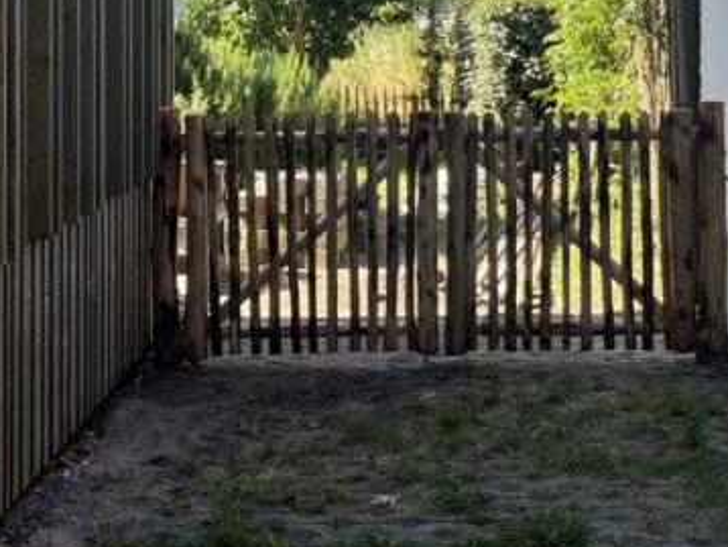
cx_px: 500
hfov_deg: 26.8
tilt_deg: +0.0
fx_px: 1515
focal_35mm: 72
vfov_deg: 19.8
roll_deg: +0.4
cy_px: -4
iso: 50
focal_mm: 5.1
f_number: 1.6
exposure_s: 1/668
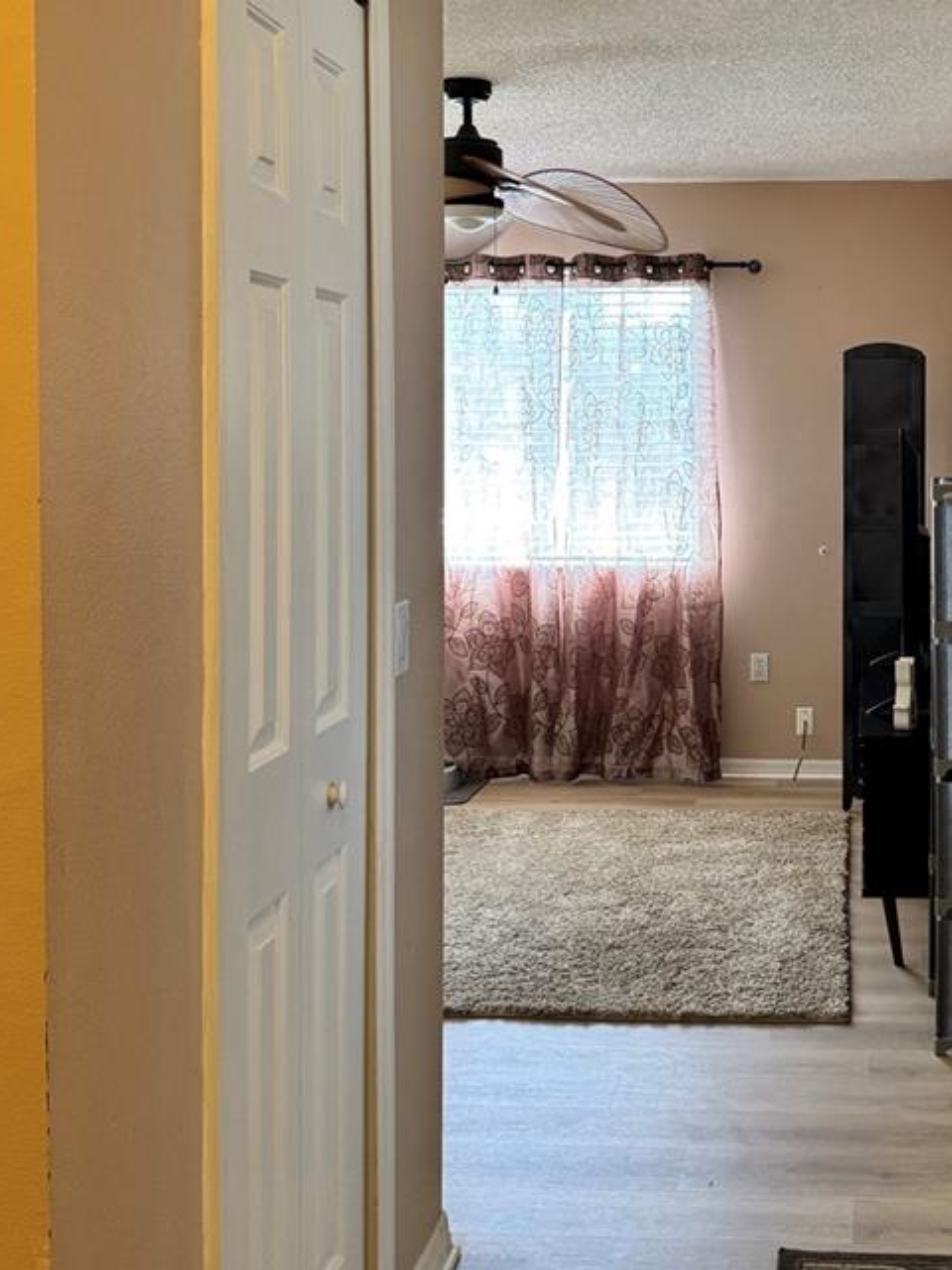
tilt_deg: -1.1
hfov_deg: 31.3
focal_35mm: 45
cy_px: 460
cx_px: 774
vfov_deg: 41.7
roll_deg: +1.1
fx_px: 1650
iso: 250
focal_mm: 6.76
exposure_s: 1/60
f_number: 1.78
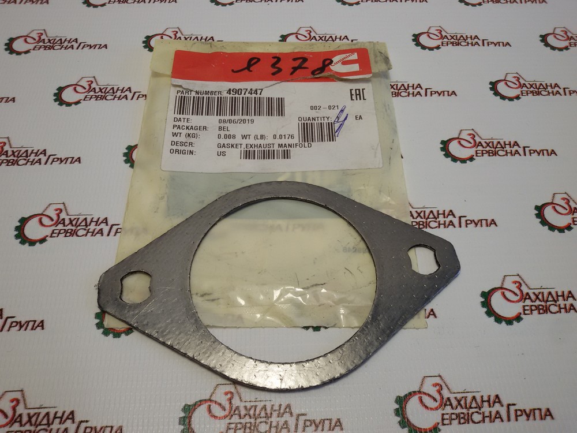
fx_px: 517
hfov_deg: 58.4
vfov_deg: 45.4
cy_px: 216
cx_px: 288
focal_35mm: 31
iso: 40
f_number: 2.4
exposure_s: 1/100
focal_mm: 2.93
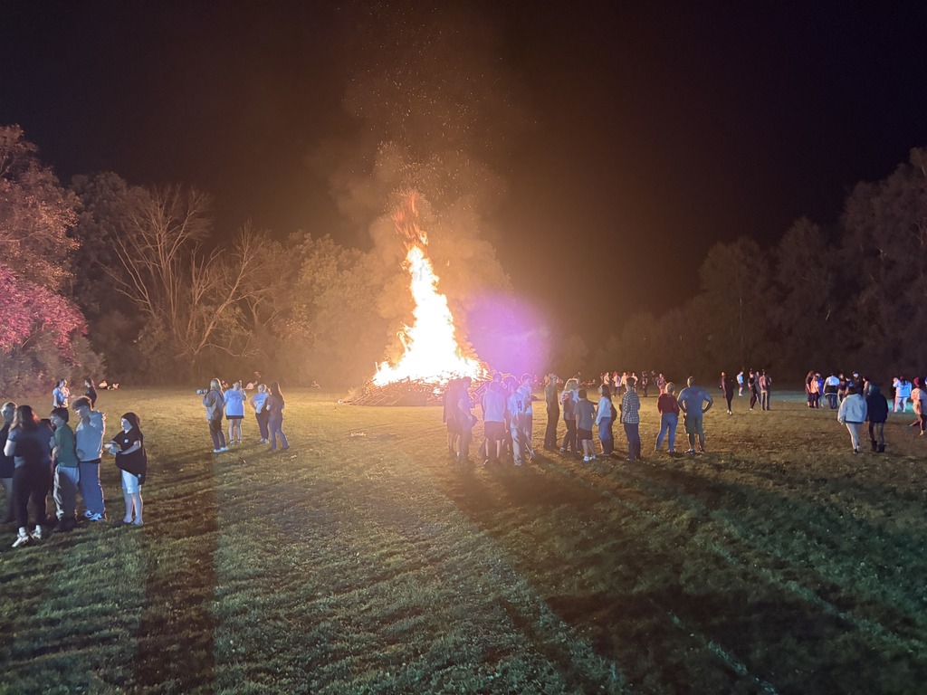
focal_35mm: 26
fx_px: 696
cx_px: 464
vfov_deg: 53.1
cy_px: 348
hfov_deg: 67.3
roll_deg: +5.2
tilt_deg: +0.2
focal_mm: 5.96
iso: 640
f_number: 1.6
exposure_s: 1/40
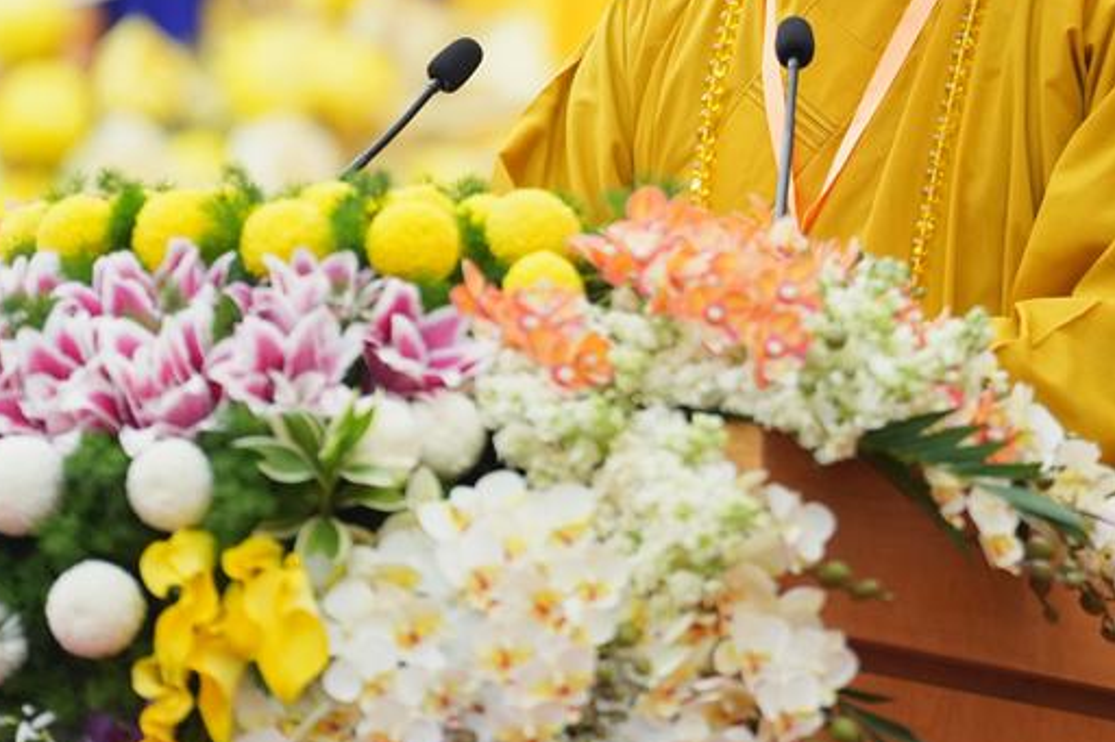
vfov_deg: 2.9
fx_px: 14520
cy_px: -26
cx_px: 649
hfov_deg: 4.4
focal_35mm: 469
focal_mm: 200
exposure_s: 1/200
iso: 2500
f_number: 2.8
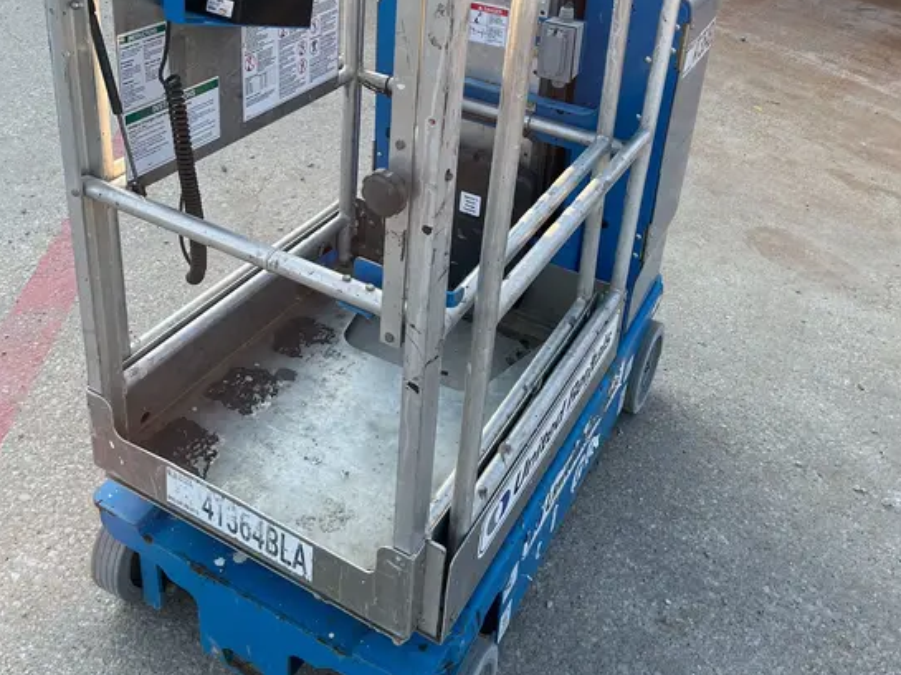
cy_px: 140
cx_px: 450
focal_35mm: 35
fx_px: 910
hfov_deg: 52.7
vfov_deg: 39.2
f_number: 1.6
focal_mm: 5.1
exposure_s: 1/732
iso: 50
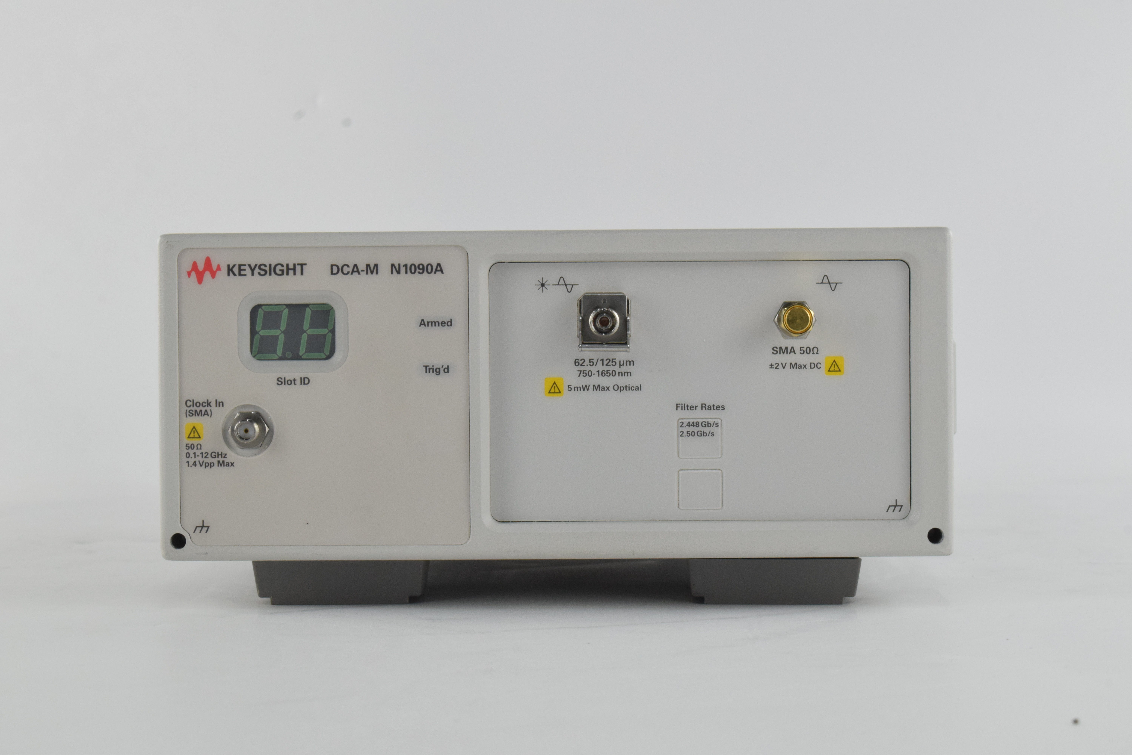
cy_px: 378
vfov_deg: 16.6
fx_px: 2594
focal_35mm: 82
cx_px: 566
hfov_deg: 24.6
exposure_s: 1/60
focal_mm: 55
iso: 1600
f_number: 18
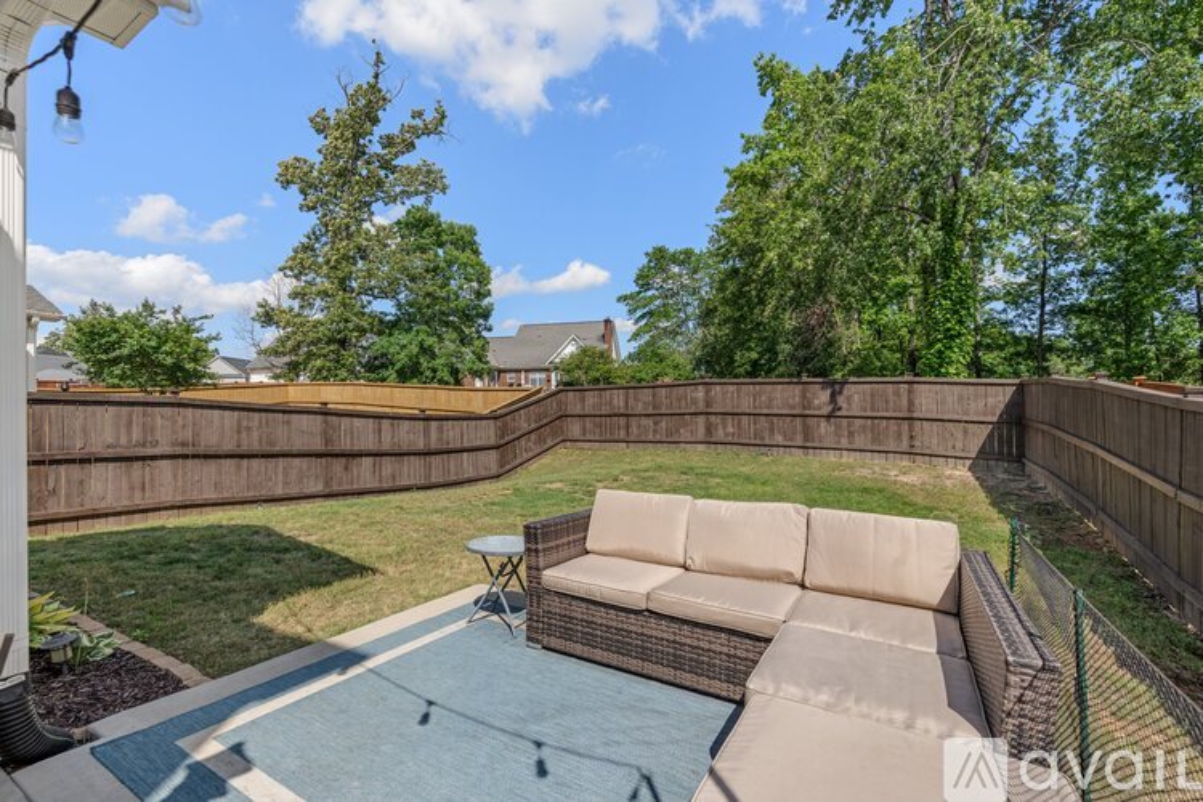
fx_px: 535
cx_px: 602
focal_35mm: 16
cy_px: 401
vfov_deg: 73.7
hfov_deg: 96.7
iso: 200
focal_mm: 16
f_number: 8
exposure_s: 1/2500
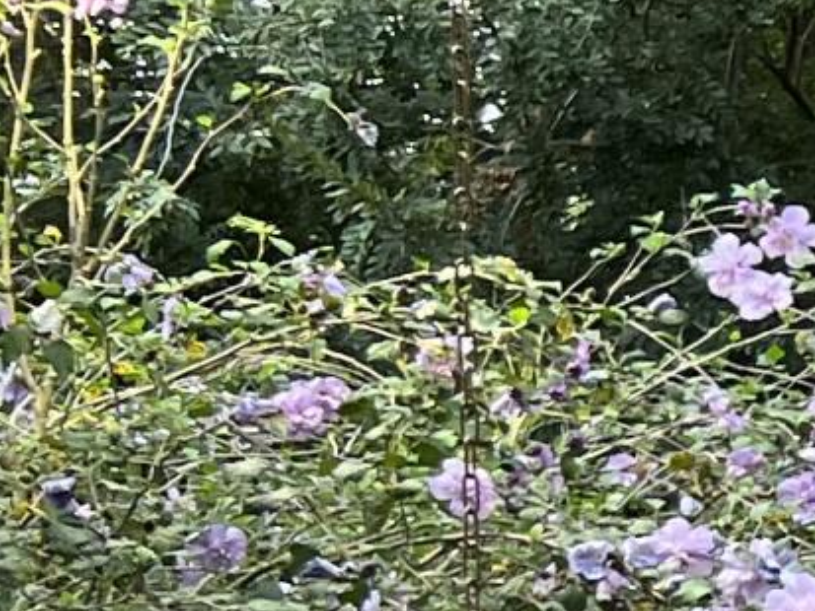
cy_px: 1013
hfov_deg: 8.2
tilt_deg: -2.0
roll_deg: +0.3
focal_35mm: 189
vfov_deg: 7.7
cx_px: 2735
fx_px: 4451
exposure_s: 1/60
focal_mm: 5.7
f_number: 1.5
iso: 80
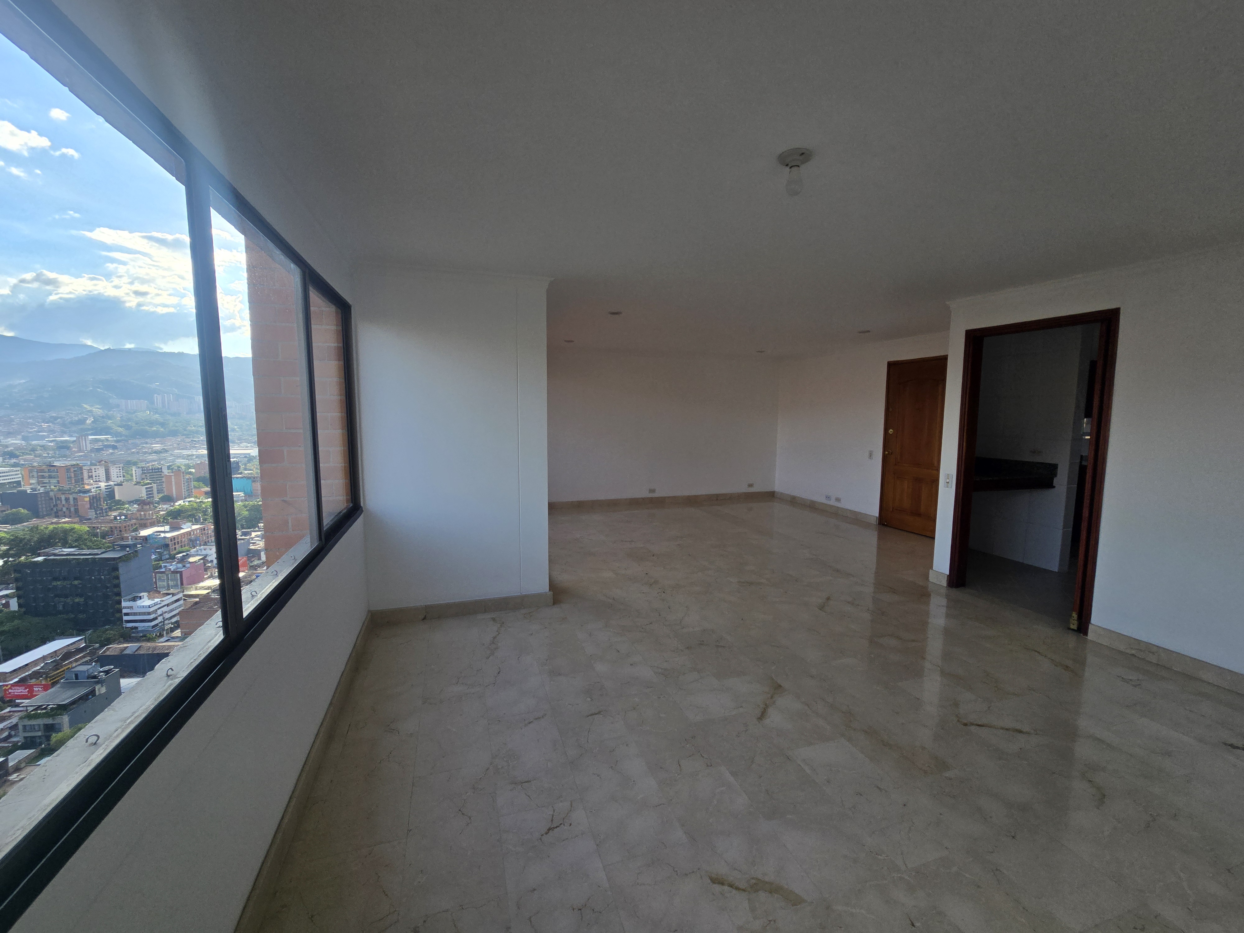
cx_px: 622
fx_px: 467
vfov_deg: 89.9
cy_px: 466
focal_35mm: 13
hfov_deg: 106.2
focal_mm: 2.2
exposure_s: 1/431
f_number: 2.2
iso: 50
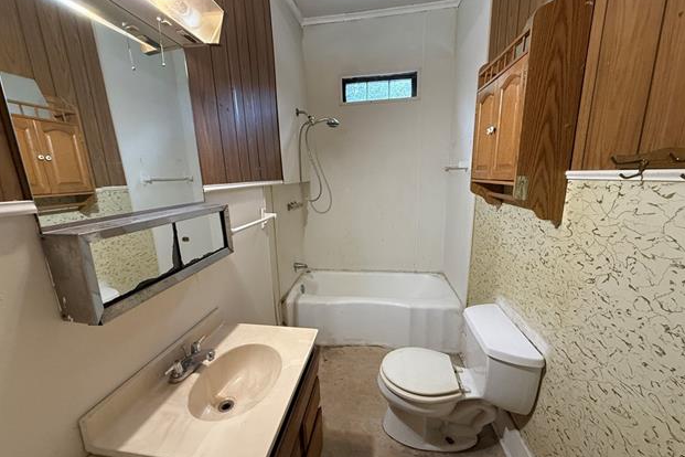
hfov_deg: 100.4
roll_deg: +1.6
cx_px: 334
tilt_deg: -11.3
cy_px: 237
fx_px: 285
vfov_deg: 77.3
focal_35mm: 15
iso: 320
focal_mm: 2.22
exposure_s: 1/60
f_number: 2.2
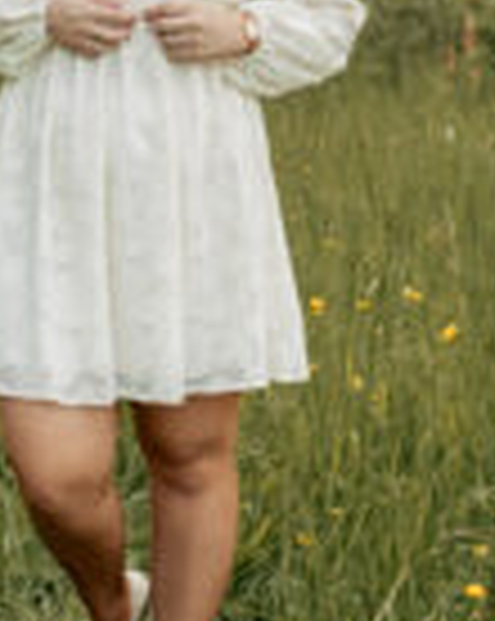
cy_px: -164
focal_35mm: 165
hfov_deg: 9.3
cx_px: 140
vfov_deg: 11.4
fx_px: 3028
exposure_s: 1/800
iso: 400
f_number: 2.5
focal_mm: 50
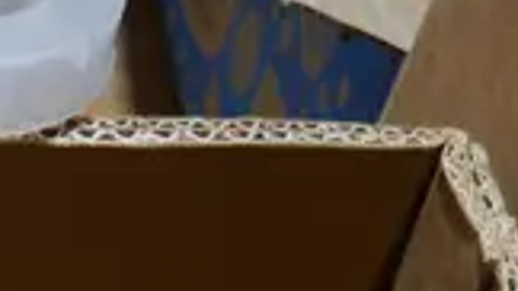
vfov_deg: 5.4
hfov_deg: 9.9
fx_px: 2650
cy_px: 1223
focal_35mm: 193
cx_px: -697
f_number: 3.5
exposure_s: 1/60
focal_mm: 14
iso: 250
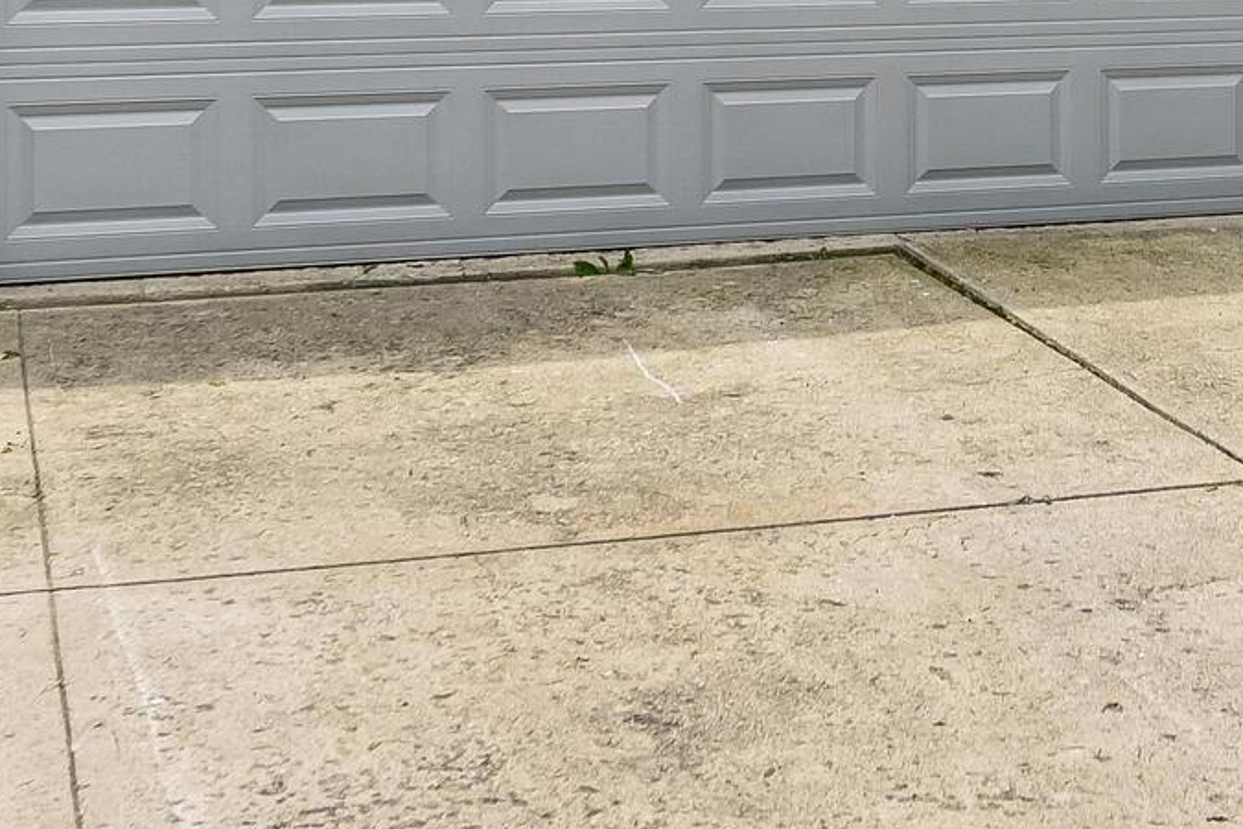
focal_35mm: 80
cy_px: -313
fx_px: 2762
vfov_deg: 16.0
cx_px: 1217
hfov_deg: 24.3
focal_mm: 18
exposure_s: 1/2000
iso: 400
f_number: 4
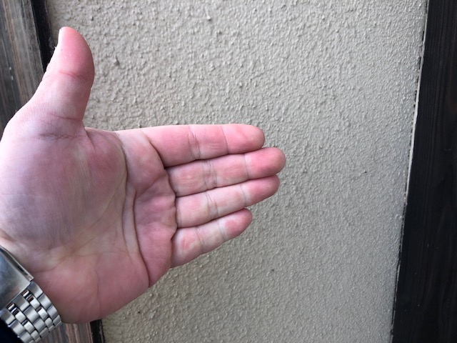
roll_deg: +3.0
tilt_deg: -19.5
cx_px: 228
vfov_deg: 49.7
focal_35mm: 28
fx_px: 370
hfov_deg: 63.4
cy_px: 172
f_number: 1.8
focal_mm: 3.99
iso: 20
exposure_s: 1/227
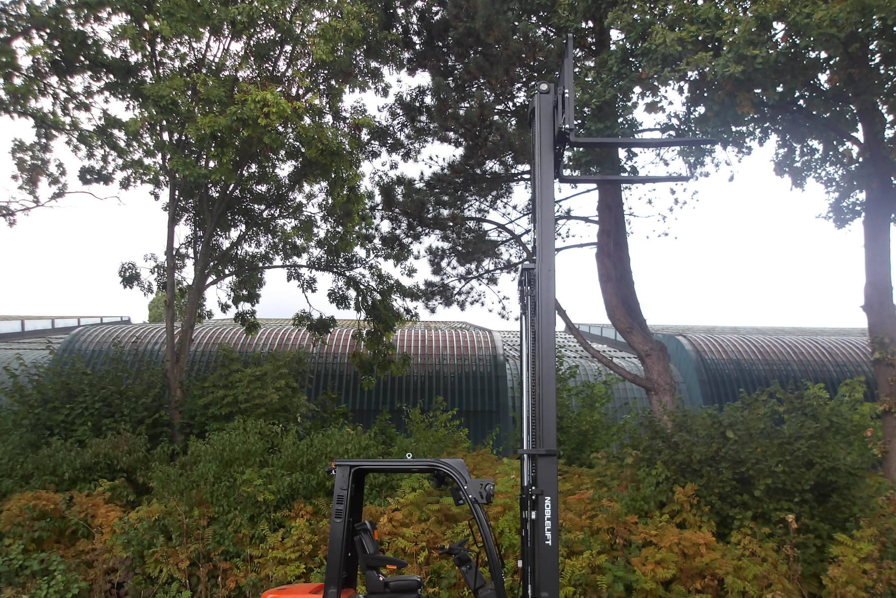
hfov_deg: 58.7
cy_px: 381
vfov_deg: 40.8
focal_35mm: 32
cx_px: 448
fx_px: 796
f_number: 3
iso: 100
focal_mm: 4.9
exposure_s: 1/181
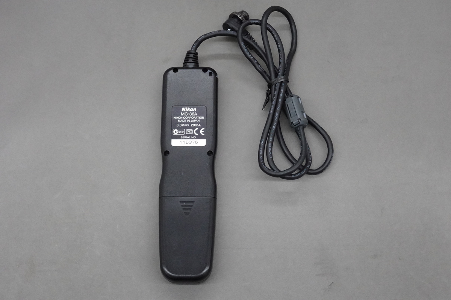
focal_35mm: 64
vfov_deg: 21.2
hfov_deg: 31.4
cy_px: 150
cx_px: 226
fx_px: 802
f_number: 8
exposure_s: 1/80
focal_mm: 23.39
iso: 2000
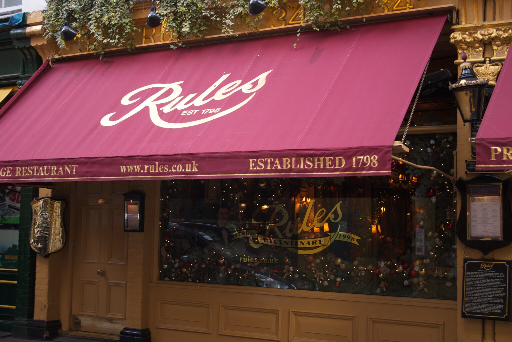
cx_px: 256
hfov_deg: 35.0
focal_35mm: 57
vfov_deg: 23.8
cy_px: 171
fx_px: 811
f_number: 4.5
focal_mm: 38
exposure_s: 1/60
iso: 400
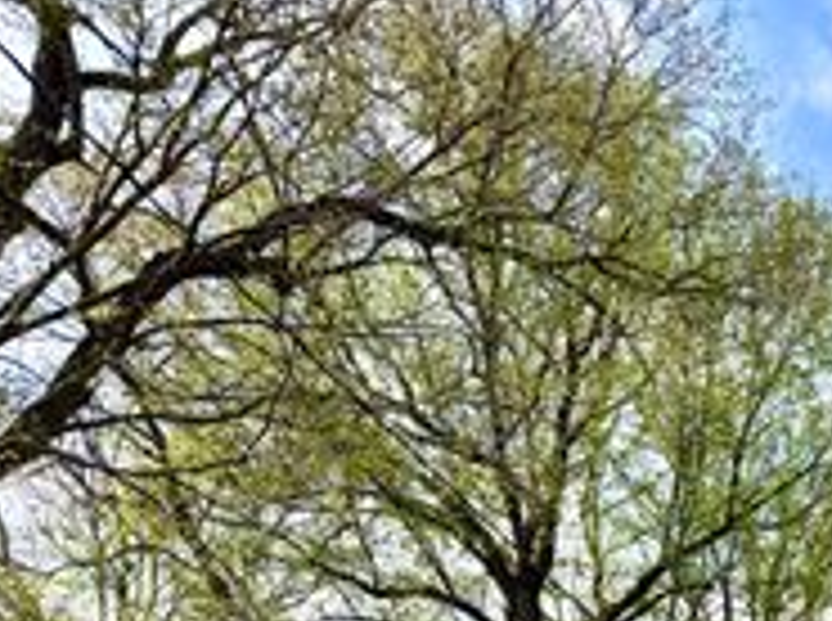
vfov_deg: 20.4
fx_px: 1559
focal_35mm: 65
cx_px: 1003
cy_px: 826
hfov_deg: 26.5
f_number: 1.78
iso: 80
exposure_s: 1/3279
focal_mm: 6.76
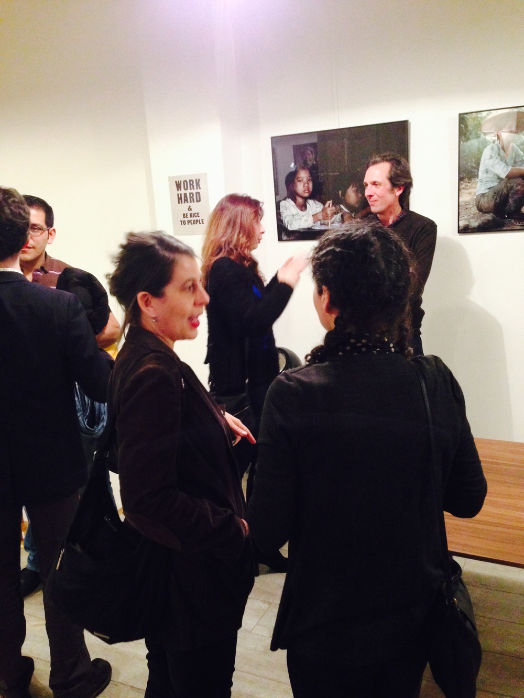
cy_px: 349
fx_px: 666
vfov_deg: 55.3
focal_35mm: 33
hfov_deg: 43.0
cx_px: 262
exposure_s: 1/15
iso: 400
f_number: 2.4
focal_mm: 4.12
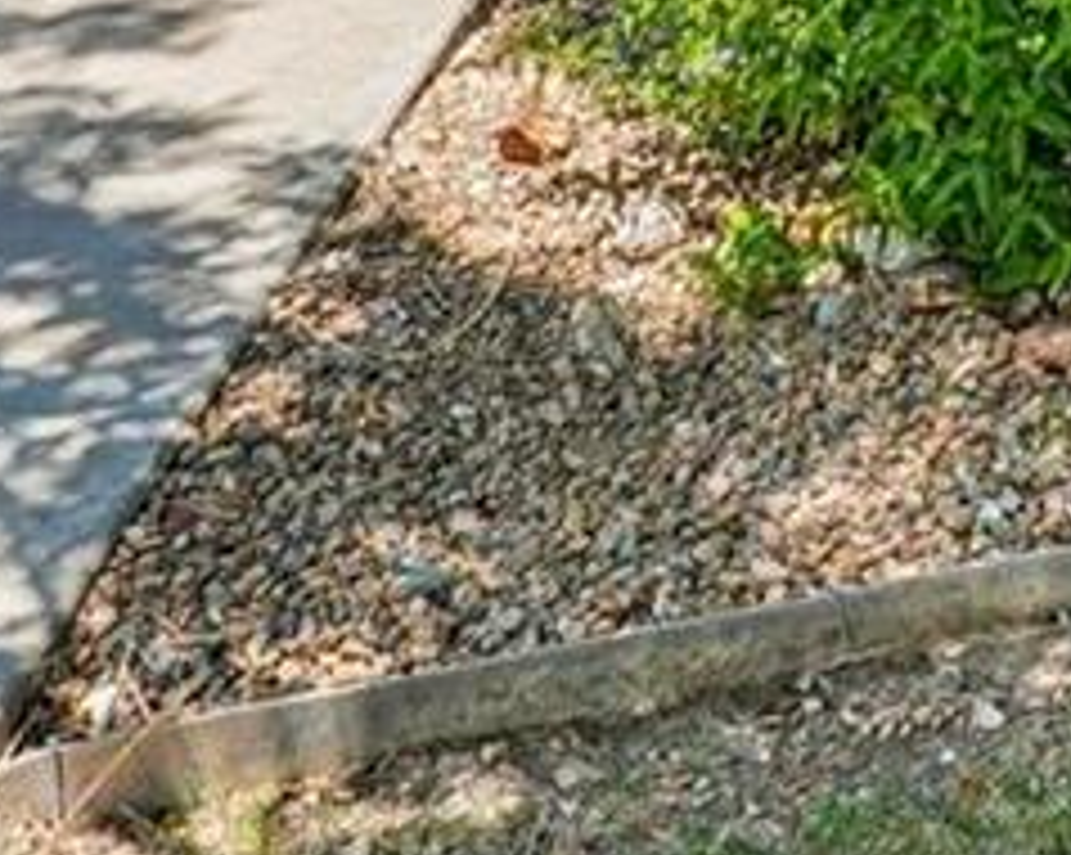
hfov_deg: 17.8
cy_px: -1390
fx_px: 3299
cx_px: 1192
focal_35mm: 104
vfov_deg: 11.4
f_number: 8
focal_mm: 11
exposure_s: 1/125
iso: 100
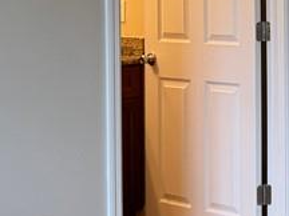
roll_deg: +0.8
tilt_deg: +0.6
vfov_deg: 12.7
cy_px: -43
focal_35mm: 114
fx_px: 952
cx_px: 460
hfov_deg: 15.6
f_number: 1.78
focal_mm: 6.76
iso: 200
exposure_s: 1/120
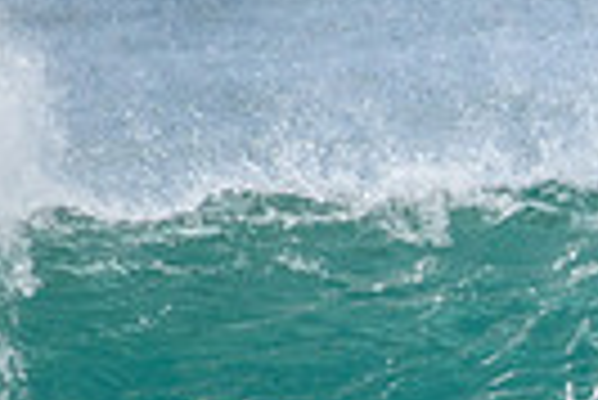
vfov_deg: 0.4
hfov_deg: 0.6
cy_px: 470
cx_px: 1223
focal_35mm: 3488
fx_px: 58002
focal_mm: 800
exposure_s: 1/2000
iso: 800
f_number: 11
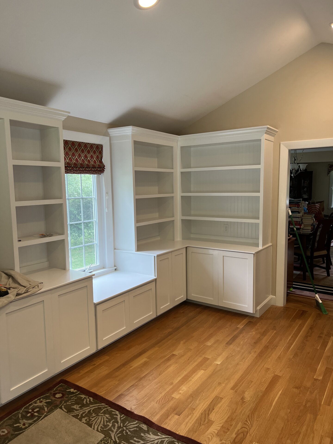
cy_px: 222
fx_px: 333
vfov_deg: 67.3
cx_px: 166
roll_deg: +0.3
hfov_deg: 53.1
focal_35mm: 26
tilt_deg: -7.0
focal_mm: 5.7
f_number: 1.5
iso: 125
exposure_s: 1/120
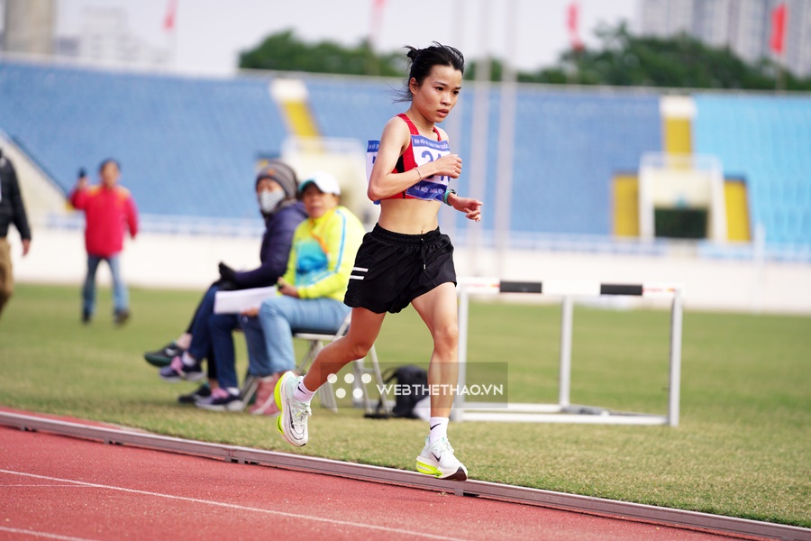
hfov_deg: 10.3
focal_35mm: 200
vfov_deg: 6.9
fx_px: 4505
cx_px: 406
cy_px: 270
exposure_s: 1/2500
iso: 250
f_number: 3.2
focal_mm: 200
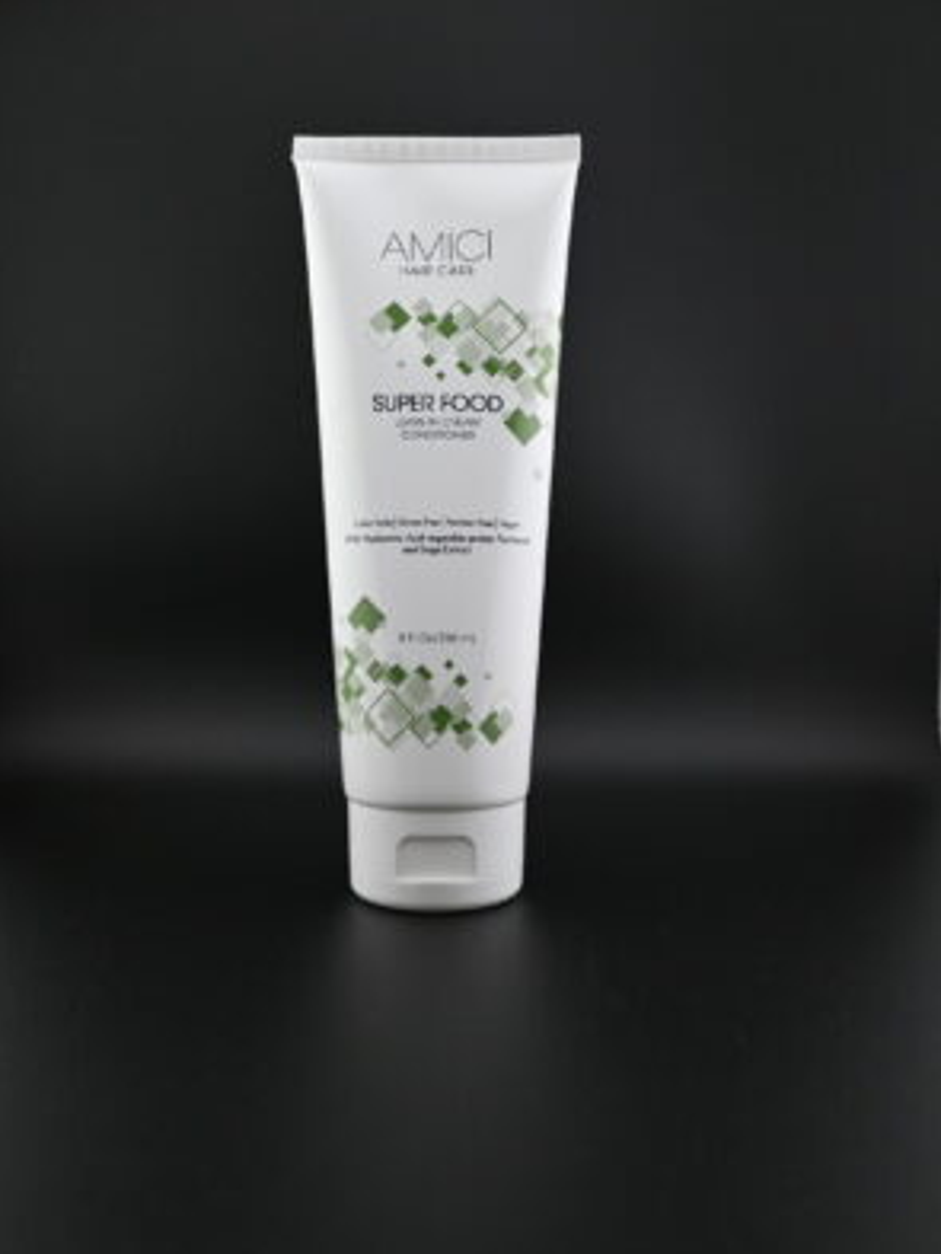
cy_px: 606
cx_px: 466
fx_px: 1225
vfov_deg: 54.2
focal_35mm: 34
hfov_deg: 42.0
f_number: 4
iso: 360
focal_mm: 20.5
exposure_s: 1/250
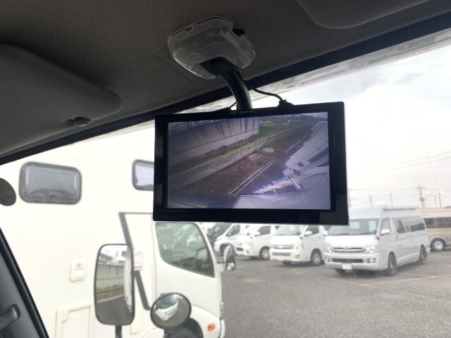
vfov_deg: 53.1
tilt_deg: +10.6
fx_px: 339
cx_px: 226
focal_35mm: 26
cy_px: 169
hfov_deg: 67.3
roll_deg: +2.4
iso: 25
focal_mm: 4.25
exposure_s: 1/122
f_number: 1.8
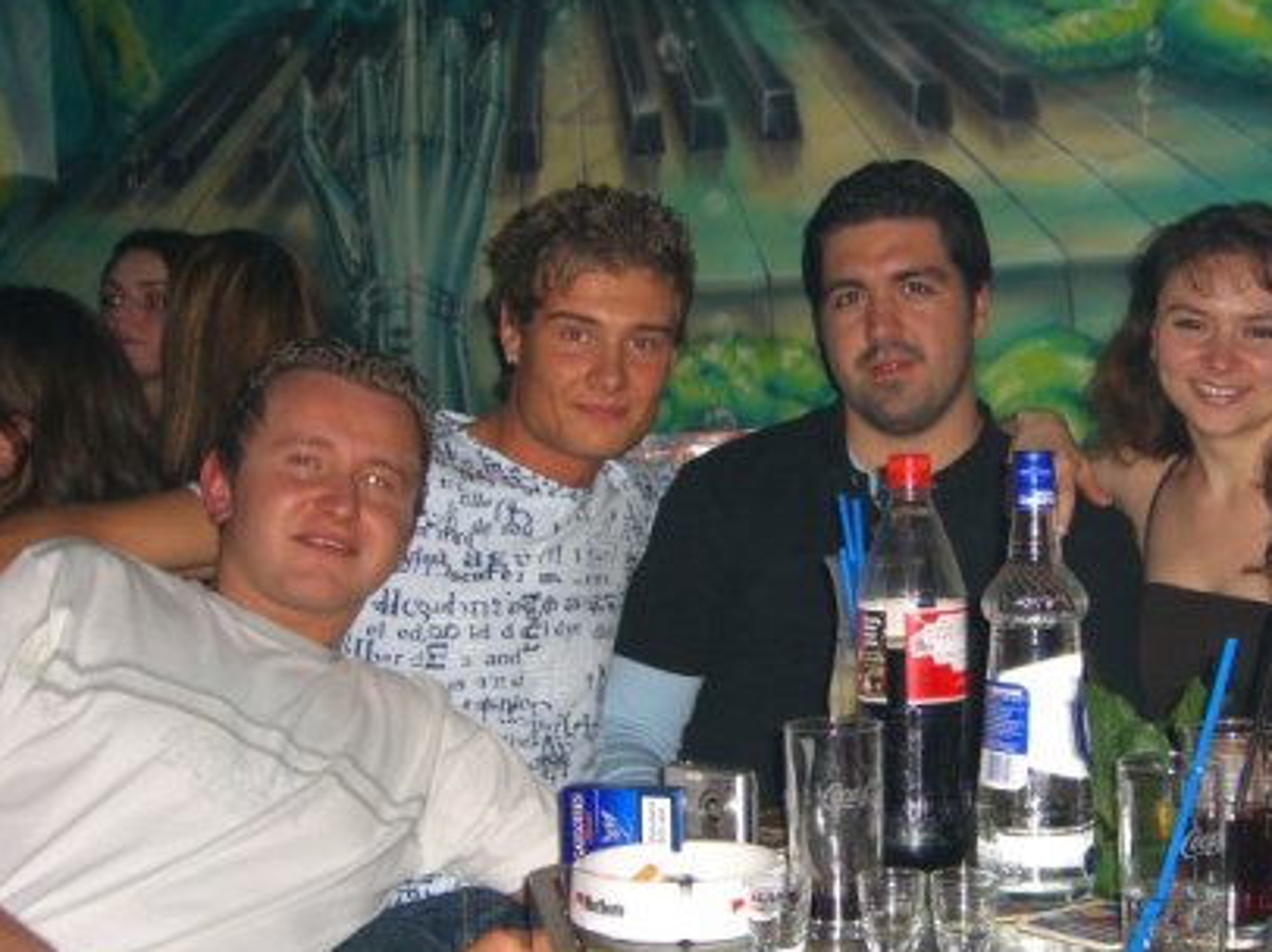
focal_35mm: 68
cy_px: 592
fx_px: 2497
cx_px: 887
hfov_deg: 28.3
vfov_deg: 21.5
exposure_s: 1/60
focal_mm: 9.5
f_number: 3.1
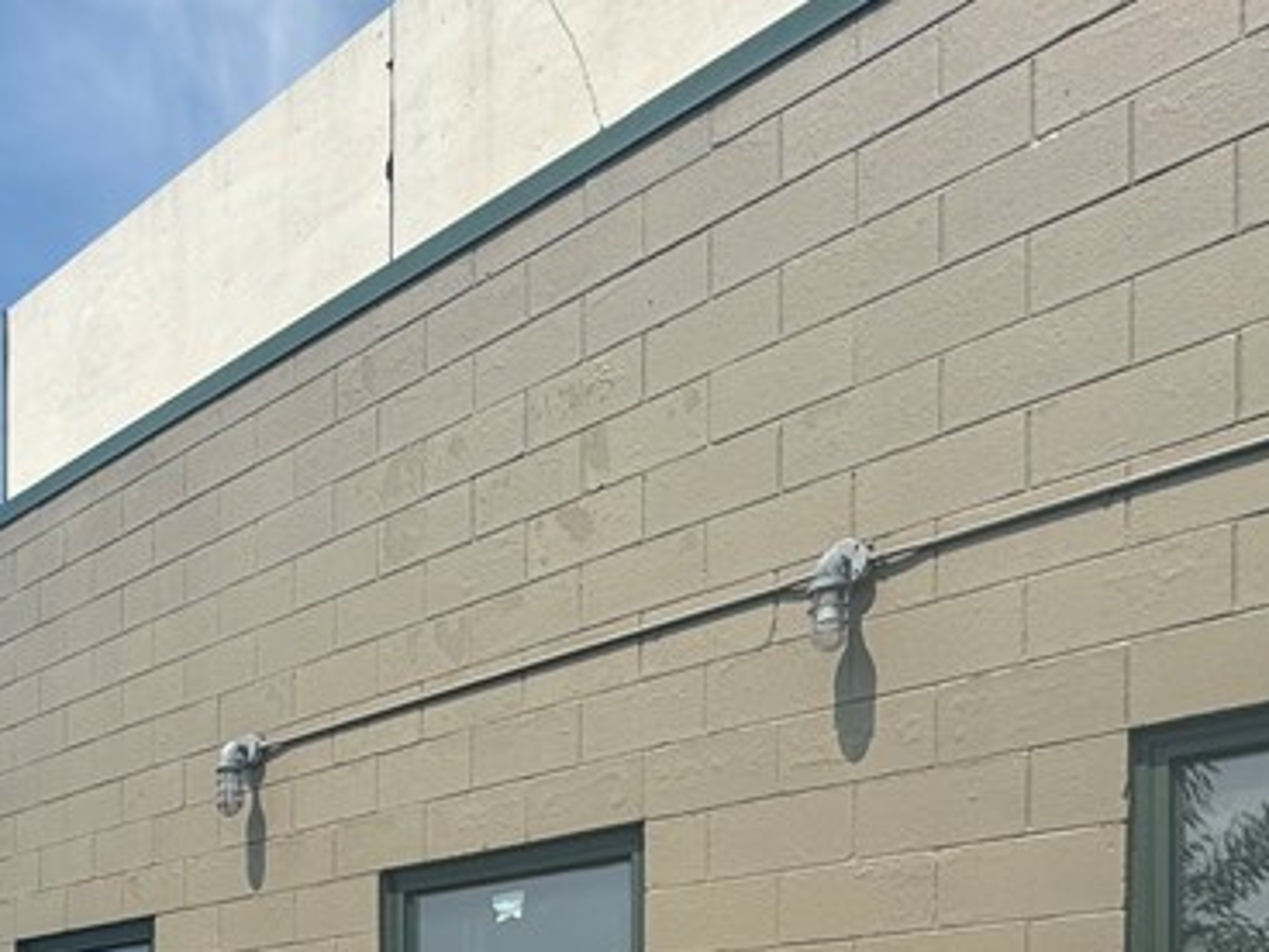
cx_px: 183
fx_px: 1430
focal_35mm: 39
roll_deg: -0.5
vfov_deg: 30.8
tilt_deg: -1.3
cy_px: 1156
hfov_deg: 44.5
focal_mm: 2.22
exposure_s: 1/2208
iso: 40
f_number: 2.2
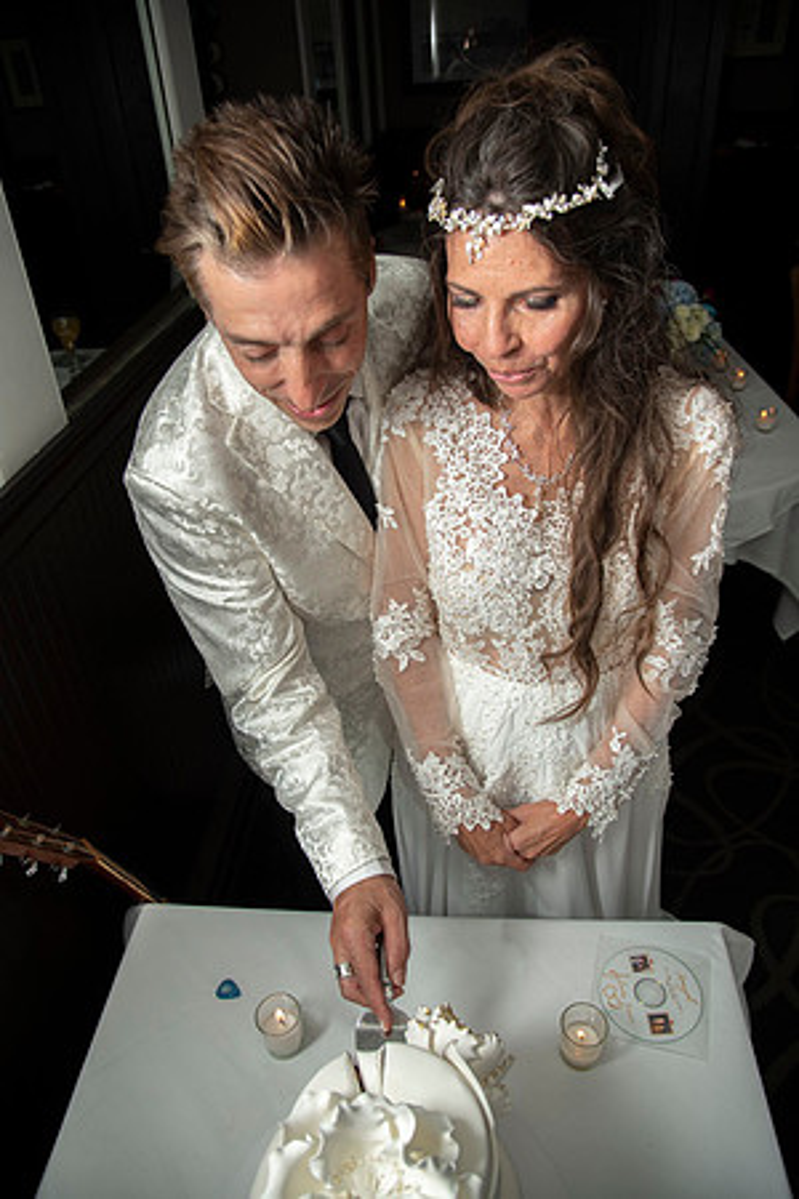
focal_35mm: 24
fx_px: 799
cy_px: 600
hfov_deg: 53.1
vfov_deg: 73.7
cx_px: 400
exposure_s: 1/200
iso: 100
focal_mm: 24
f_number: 4.5
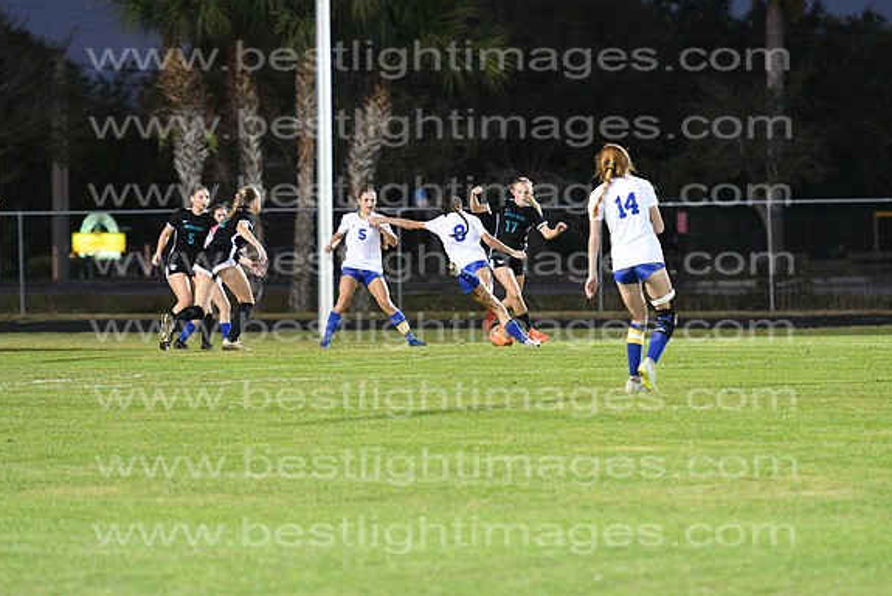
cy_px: 297
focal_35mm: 242
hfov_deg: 8.5
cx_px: 445
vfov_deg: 5.7
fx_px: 5999
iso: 9000
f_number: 2.8
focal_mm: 160
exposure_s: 1/800
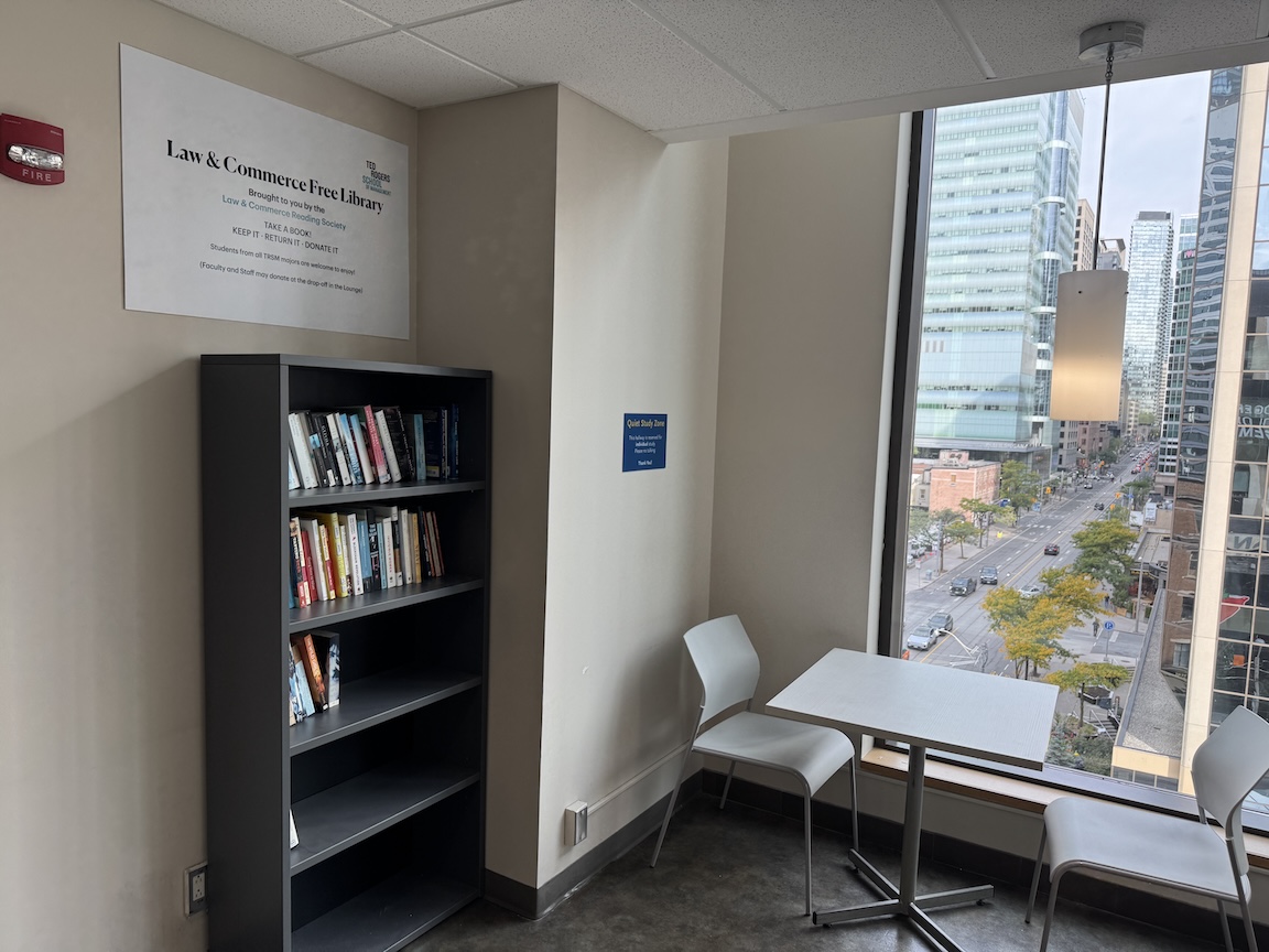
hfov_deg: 71.6
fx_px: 880
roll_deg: +0.2
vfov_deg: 56.8
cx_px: 634
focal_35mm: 24
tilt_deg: -3.4
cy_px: 476
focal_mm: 6.76
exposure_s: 1/271
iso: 64
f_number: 1.78
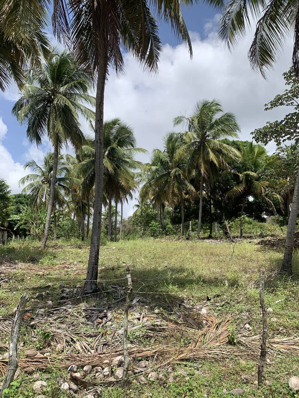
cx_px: 150
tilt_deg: +13.2
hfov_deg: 53.1
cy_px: 199
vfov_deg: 67.3
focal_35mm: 26
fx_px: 299
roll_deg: +3.6
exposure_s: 1/2364
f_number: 1.8
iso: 25
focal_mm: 4.25
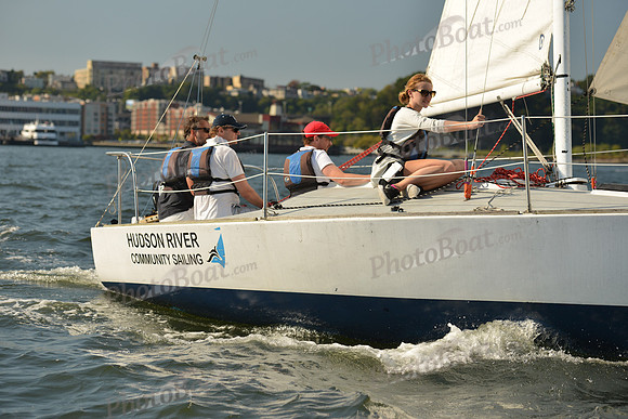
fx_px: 1605
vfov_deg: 14.9
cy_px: 210
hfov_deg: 22.1
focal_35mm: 92
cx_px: 314
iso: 320
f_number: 4.5
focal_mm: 92
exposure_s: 1/1250
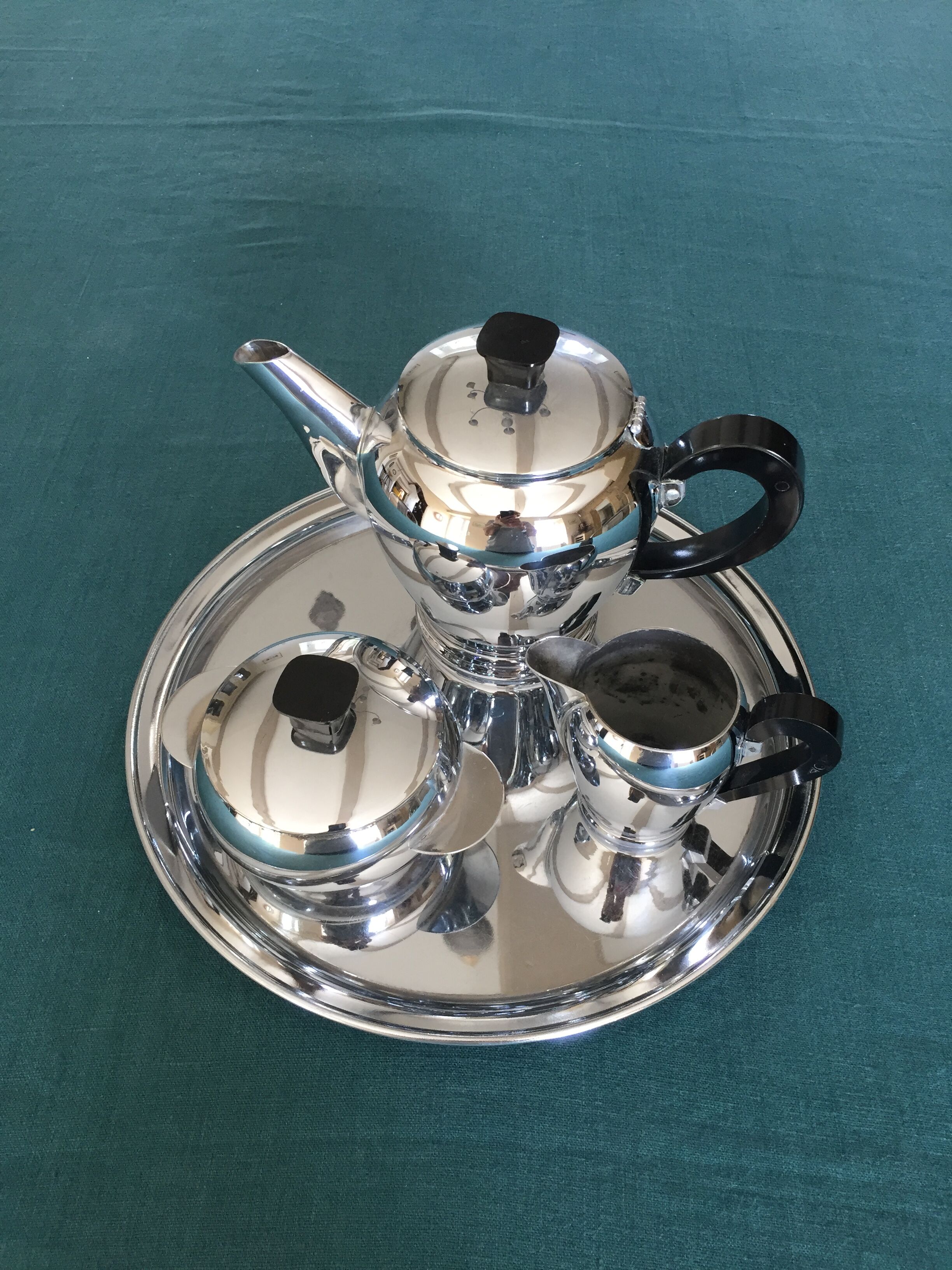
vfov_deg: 61.7
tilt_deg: -51.6
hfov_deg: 48.2
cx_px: 476
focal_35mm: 29
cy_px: 635
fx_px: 1063
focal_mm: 4.15
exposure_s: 1/33
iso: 50
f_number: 2.2
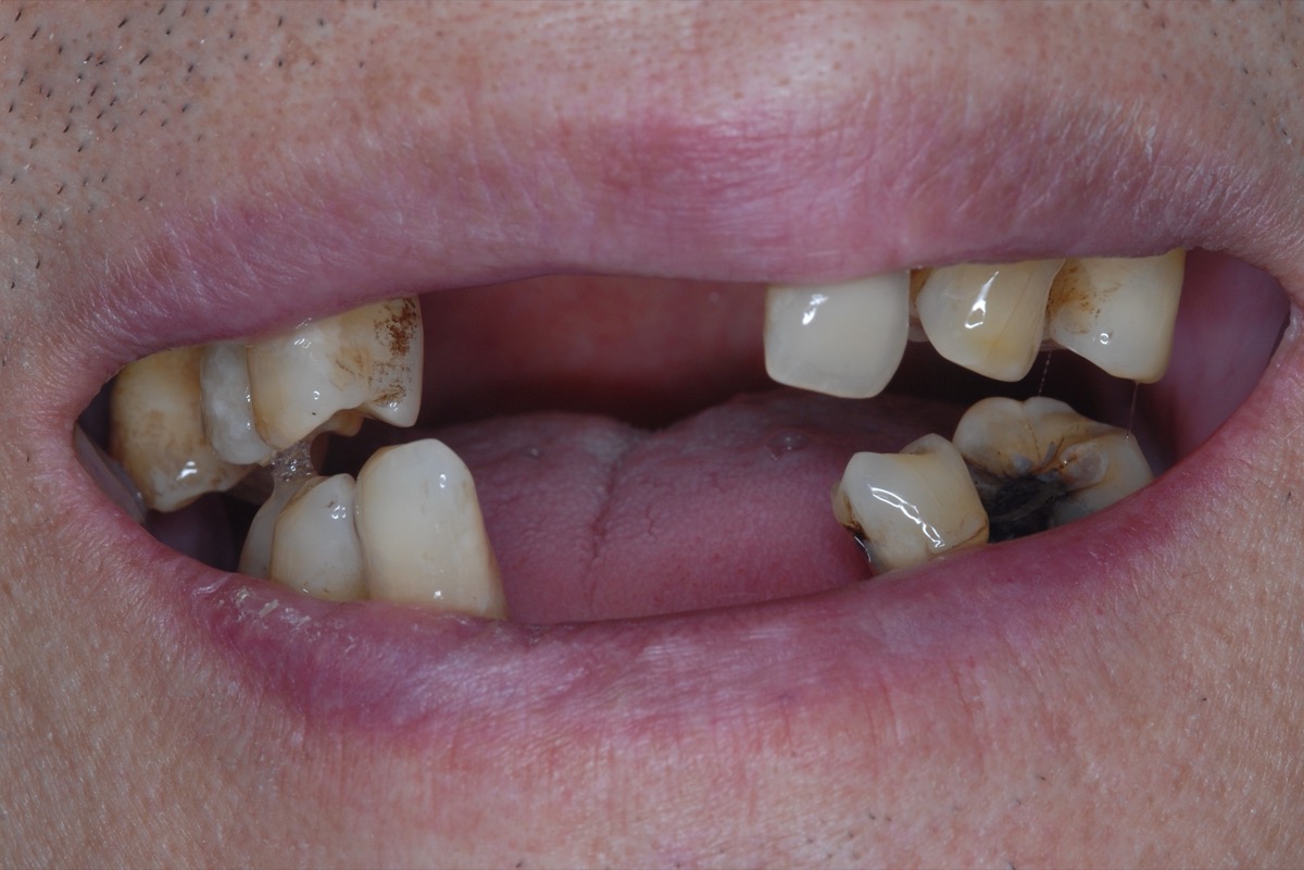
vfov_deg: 8.7
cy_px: 435
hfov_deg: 13.0
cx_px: 652
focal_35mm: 158
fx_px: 5705
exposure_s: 1/200
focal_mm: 105
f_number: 22
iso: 250
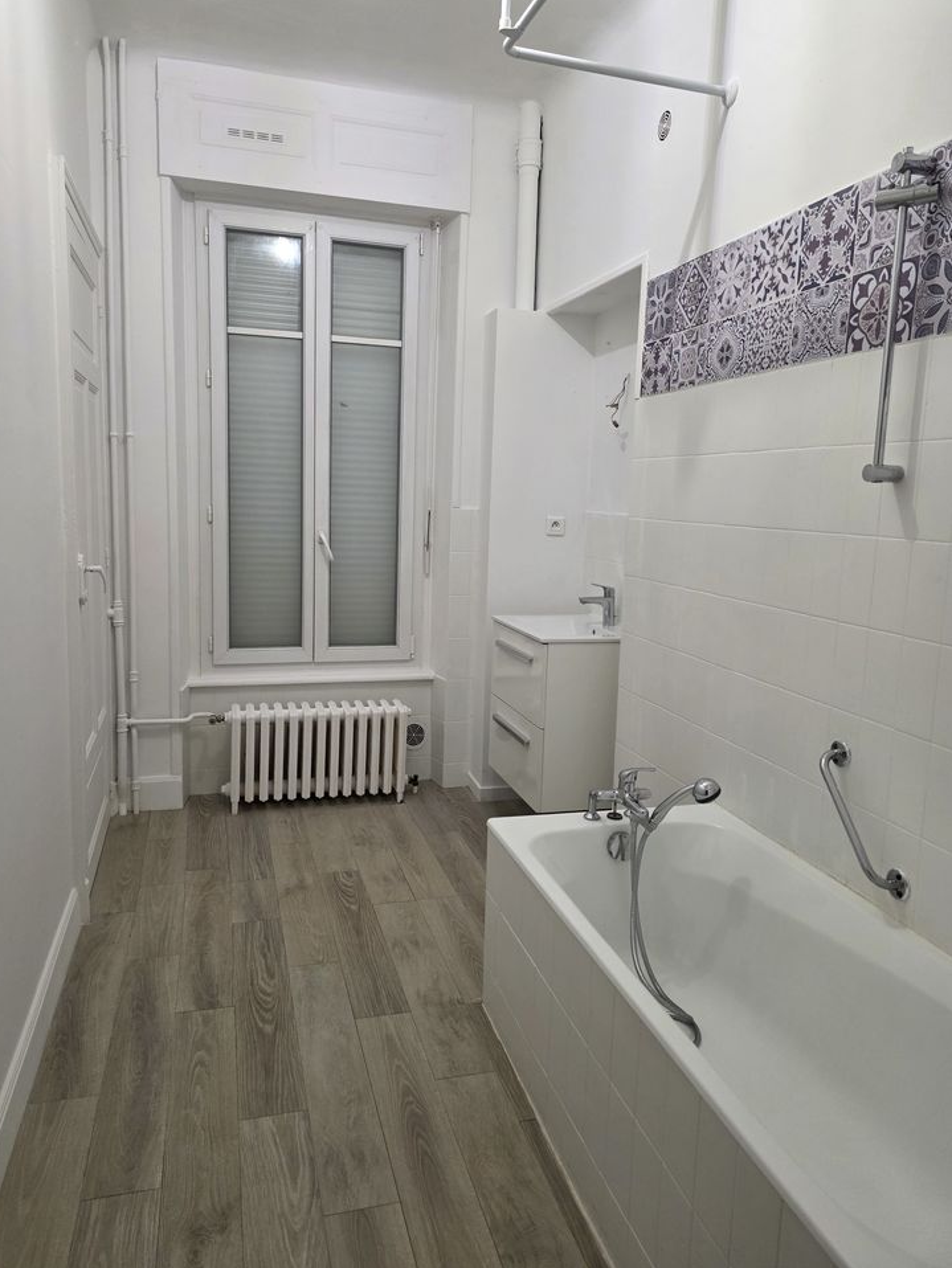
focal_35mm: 24
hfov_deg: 56.8
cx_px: 458
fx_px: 880
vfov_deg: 71.6
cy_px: 610
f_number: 1.7
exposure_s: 1/100
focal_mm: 6.3
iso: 250
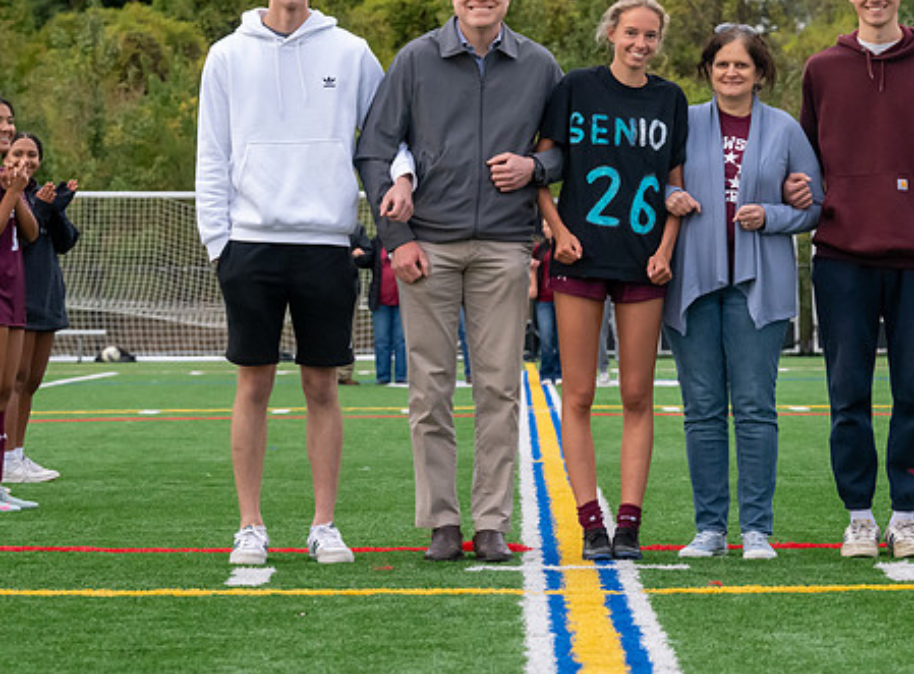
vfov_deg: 10.0
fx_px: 3831
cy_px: 223
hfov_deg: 13.6
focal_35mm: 146
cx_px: 700
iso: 4000
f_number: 5.6
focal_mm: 86
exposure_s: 1/800
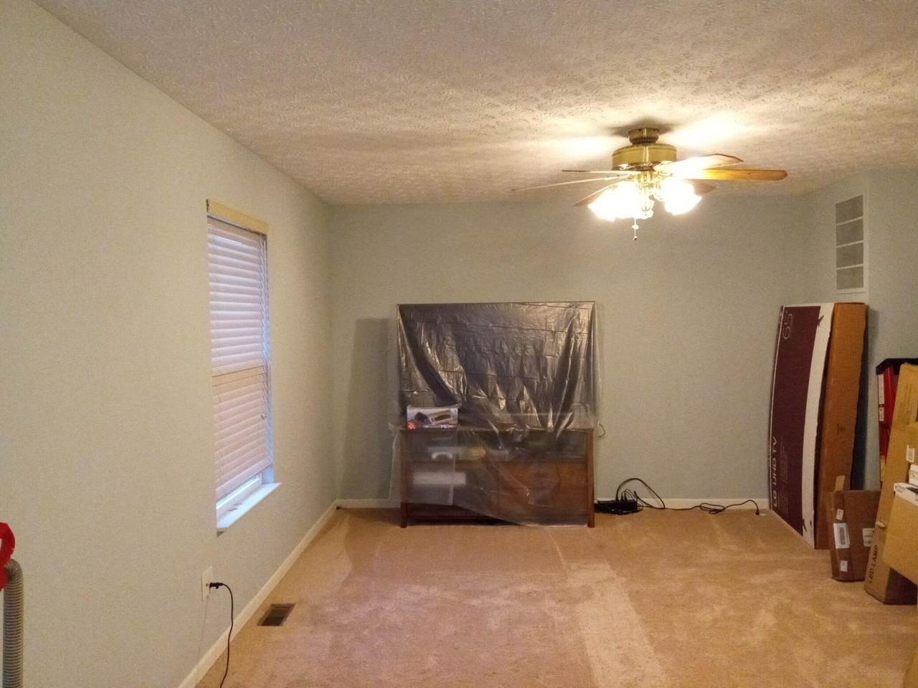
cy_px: 344
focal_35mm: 28
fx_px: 743
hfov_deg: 63.4
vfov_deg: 49.7
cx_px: 459
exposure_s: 1/30
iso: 1762
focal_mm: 3.71
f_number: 2.2
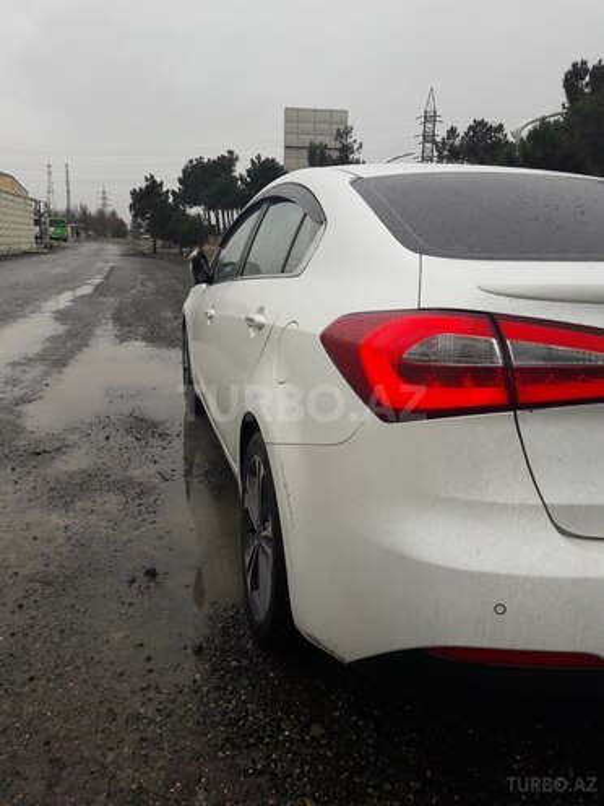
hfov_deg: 49.7
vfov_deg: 63.4
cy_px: 403
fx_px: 651
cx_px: 302
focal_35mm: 28
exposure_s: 1/923
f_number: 1.9
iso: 40
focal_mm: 3.7
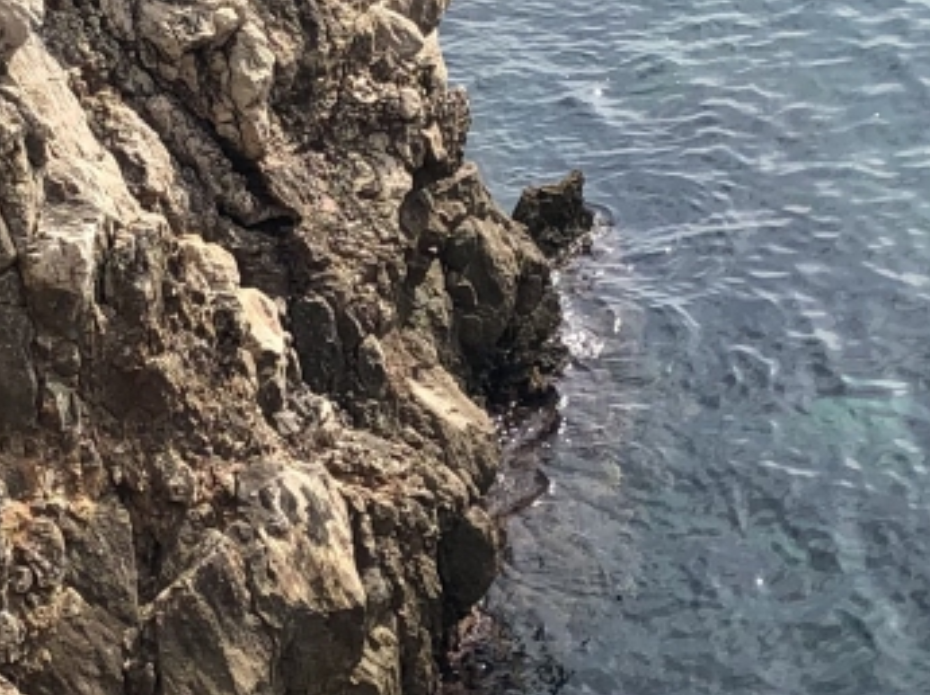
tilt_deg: -32.7
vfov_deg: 11.3
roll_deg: +2.6
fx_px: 3489
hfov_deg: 15.2
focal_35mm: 130
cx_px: 442
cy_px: 579
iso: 20
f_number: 1.8
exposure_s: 1/1779
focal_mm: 3.99
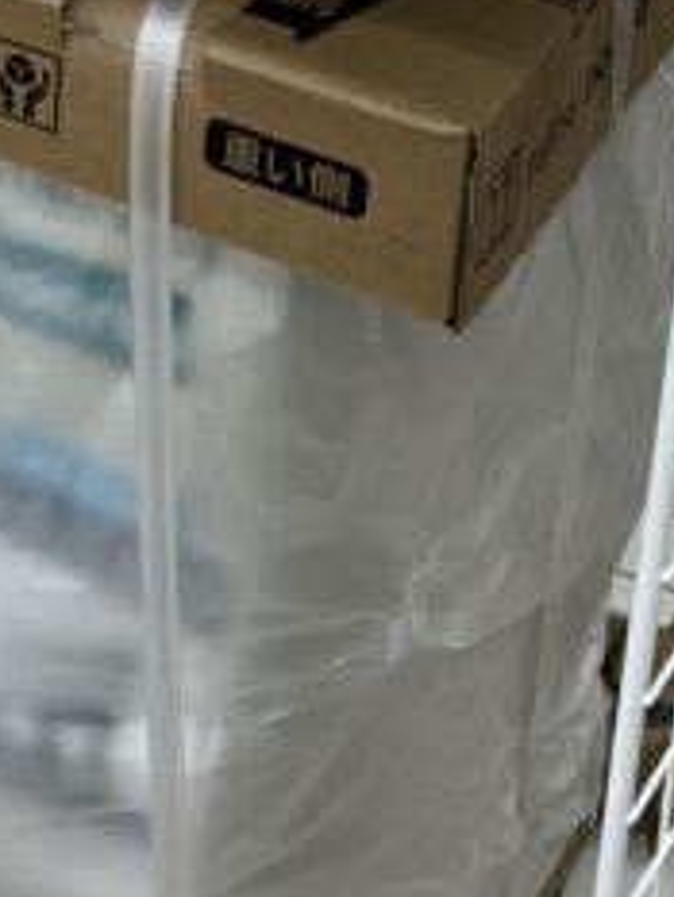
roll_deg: +2.6
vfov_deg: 19.0
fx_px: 2490
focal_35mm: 96
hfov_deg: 14.8
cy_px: -239
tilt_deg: -26.1
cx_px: -158
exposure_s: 1/120
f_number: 1.8
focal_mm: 3.99
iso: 64
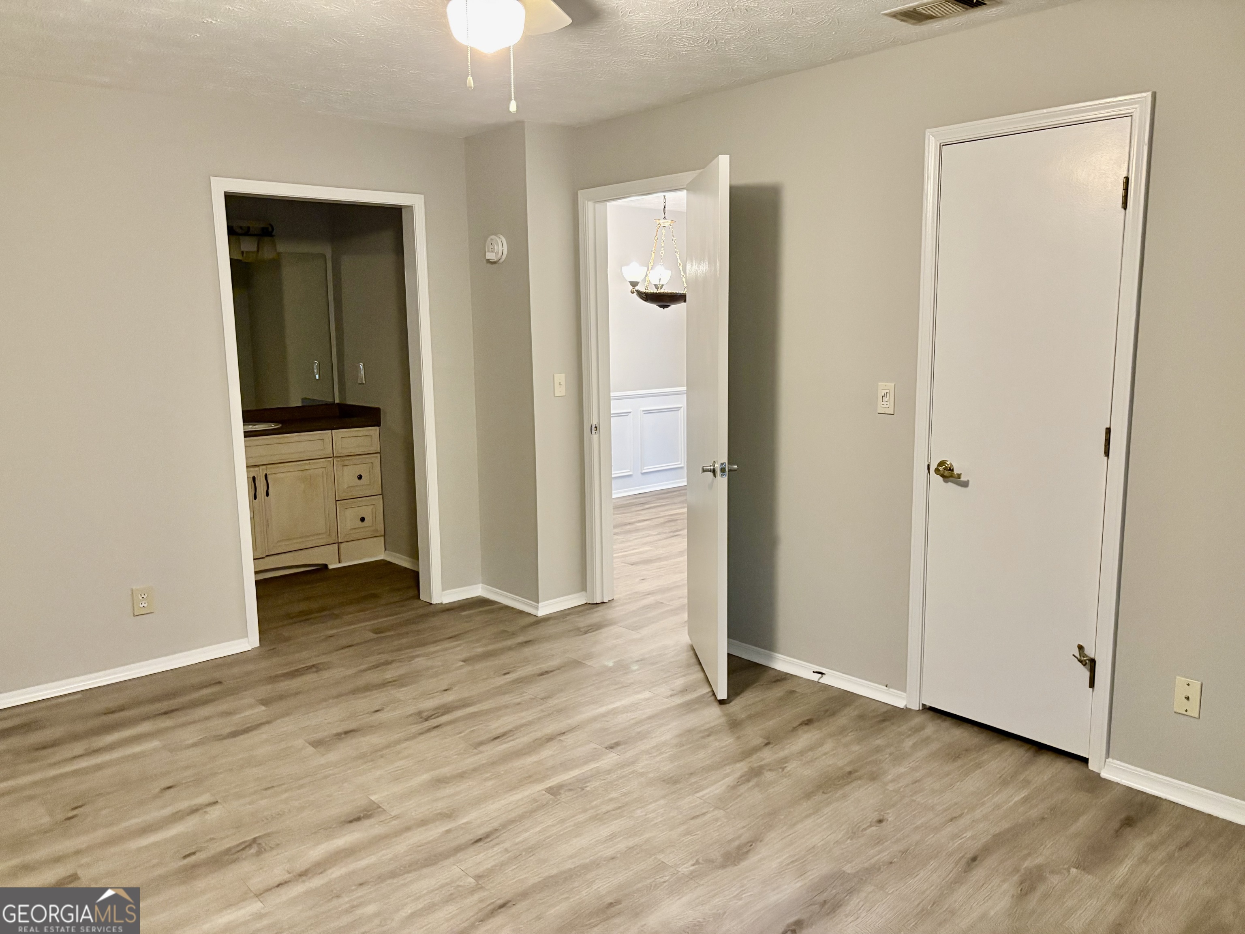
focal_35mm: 26
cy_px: 467
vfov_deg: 53.1
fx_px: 935
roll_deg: +1.7
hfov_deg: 67.3
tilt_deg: -7.0
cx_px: 622
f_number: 1.6
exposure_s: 1/60
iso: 500
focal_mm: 5.96
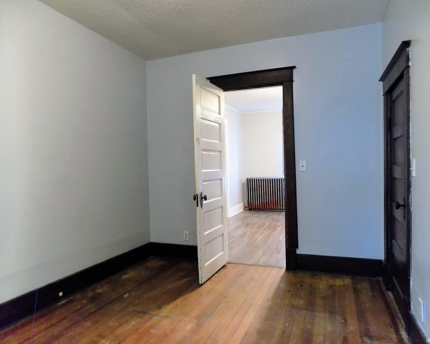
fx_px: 305
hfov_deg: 70.3
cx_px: 212
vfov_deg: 58.8
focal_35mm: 24
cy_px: 172
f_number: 3.1
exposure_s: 1/8
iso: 400
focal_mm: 4
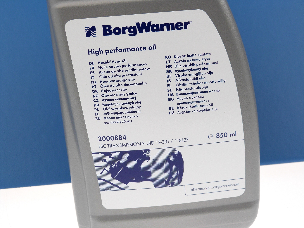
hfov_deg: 36.8
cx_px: 152
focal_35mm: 52
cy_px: 114
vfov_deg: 28.0
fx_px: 457
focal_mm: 9.2
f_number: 3.6
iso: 100
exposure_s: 1/100
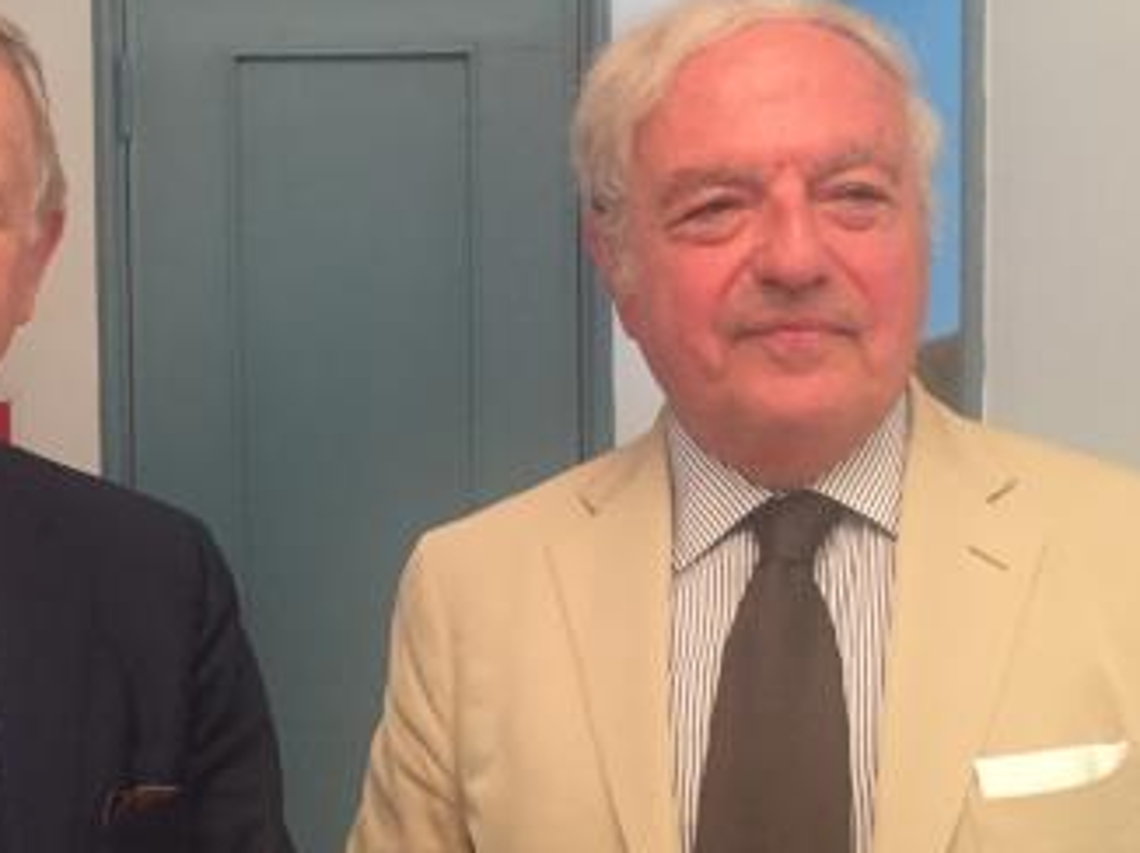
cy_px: 433
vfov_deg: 25.6
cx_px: 315
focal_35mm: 57
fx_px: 1876
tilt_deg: -1.6
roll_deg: +0.4
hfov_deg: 33.3
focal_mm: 4.15
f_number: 2.2
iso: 400
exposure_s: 1/17
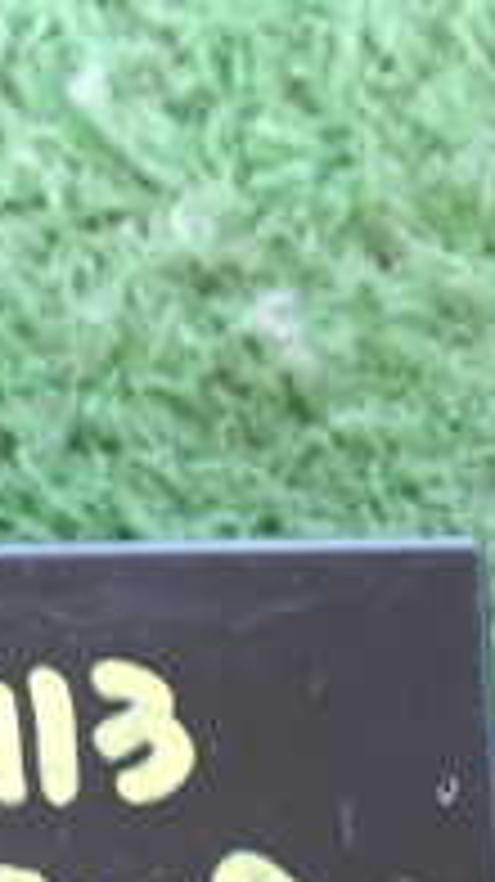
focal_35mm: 157
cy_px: 976
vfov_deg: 13.4
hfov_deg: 7.7
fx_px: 3670
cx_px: -50
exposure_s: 1/25
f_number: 3.1
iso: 800
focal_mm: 8.4
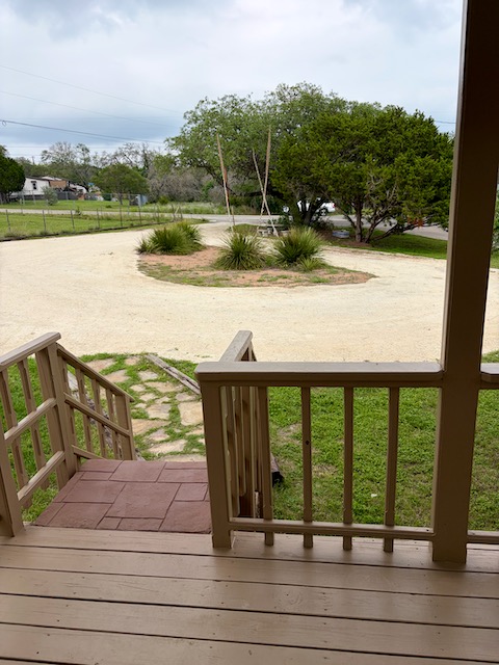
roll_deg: +2.0
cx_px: 250
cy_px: 332
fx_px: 500
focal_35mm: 26
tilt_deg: -15.9
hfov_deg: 53.1
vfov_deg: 67.3
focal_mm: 5.96
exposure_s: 1/2208
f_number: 1.6
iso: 50
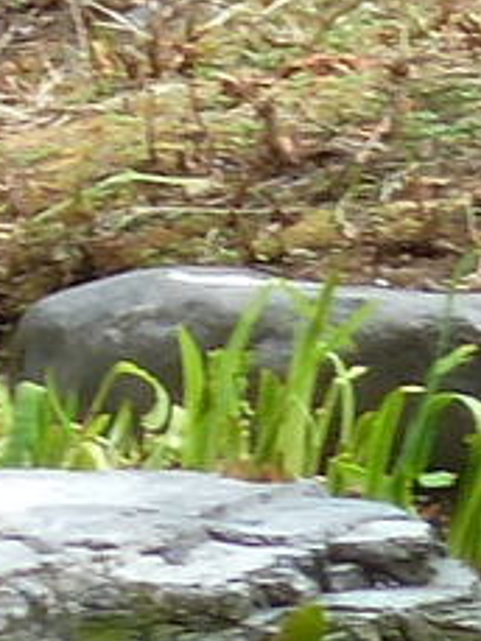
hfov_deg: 0.5
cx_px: 987
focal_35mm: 2789
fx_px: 51624
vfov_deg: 0.7
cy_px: -484
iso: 80
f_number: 4.9
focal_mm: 49.2
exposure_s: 1/125
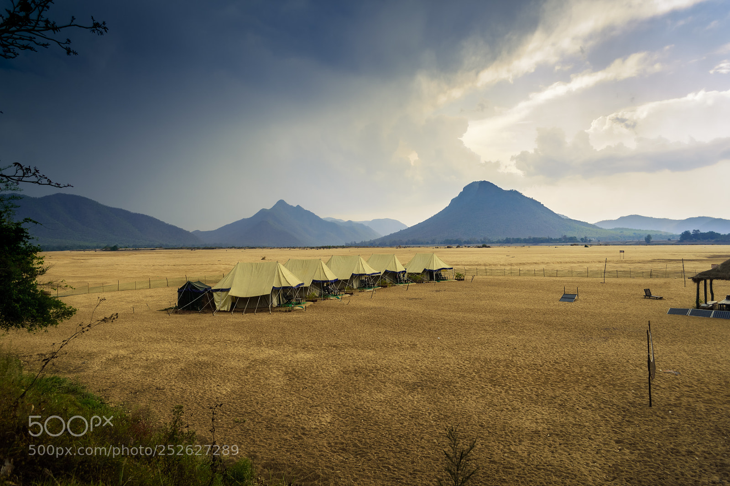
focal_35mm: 27
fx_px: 547
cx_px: 365
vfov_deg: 47.9
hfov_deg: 67.4
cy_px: 243
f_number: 5.6
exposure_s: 1/13
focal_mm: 18
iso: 100
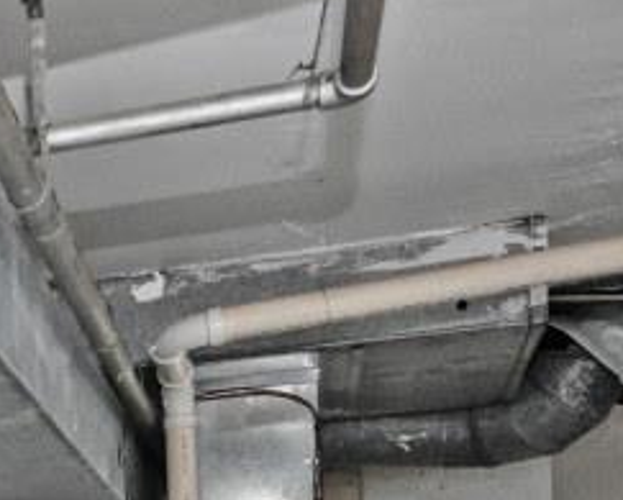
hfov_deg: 19.4
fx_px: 1495
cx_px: -400
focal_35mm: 81
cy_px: 726
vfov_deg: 17.3
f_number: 4
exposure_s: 1/100
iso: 3200
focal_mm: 14
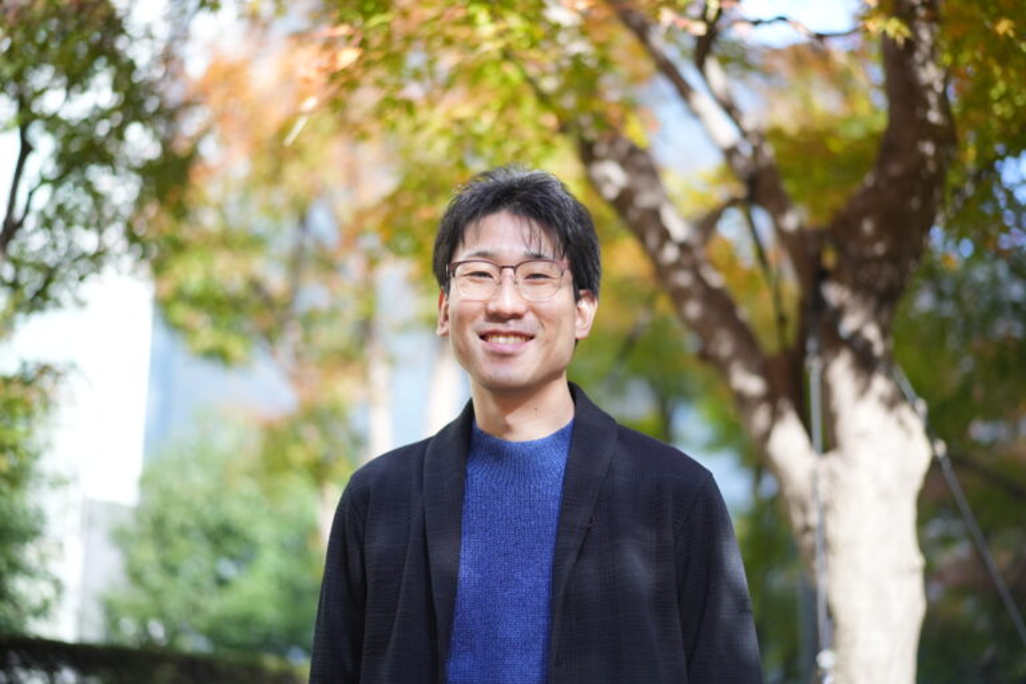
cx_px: 513
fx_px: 1567
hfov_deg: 36.2
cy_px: 342
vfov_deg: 24.6
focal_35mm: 55
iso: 800
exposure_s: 1/125
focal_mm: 55
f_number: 1.8
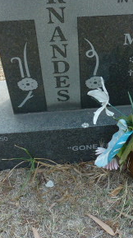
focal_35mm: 58
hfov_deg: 20.3
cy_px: 43
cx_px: 116
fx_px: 365
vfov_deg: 34.8
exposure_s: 1/125
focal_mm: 4.3
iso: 100
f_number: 3.5
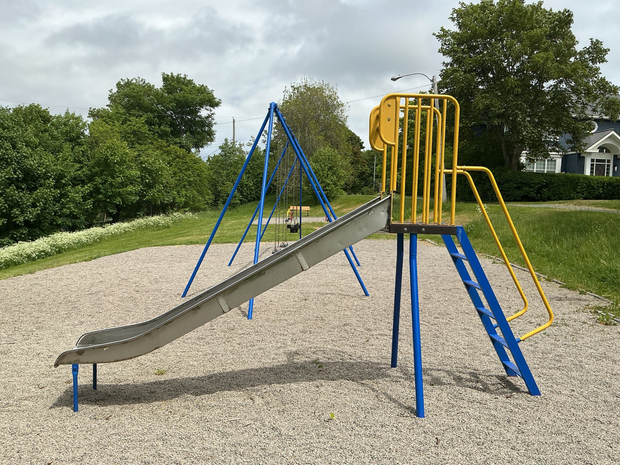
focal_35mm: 30
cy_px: 234
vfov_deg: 46.8
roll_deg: -1.9
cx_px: 311
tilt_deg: -2.4
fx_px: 537
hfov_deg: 60.0
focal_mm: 3
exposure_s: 1/2058
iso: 25
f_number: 1.8
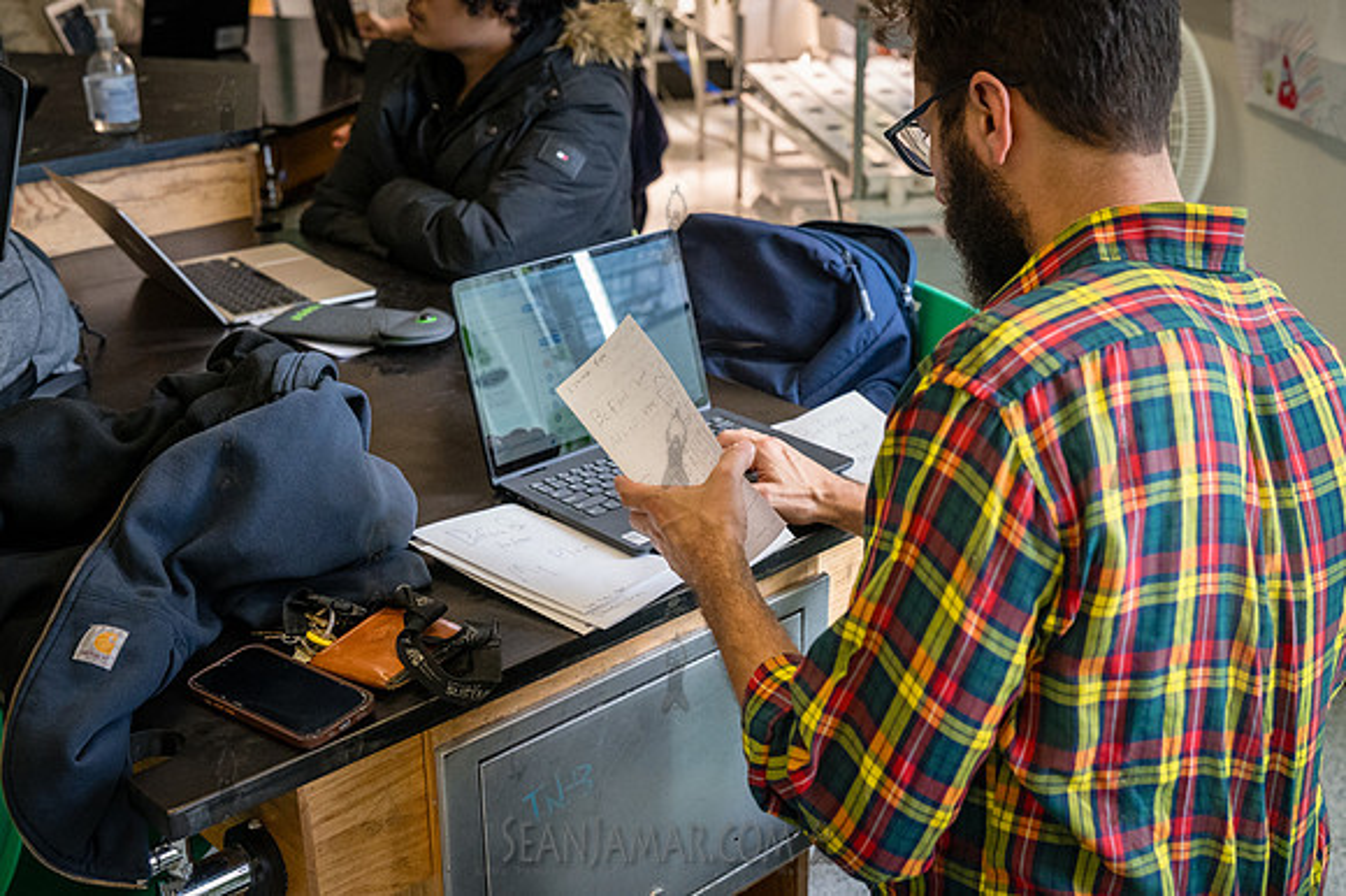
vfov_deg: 30.0
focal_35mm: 45
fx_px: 1669
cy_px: 448
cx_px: 673
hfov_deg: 43.9
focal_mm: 44
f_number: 4.5
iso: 6400
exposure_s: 1/1000
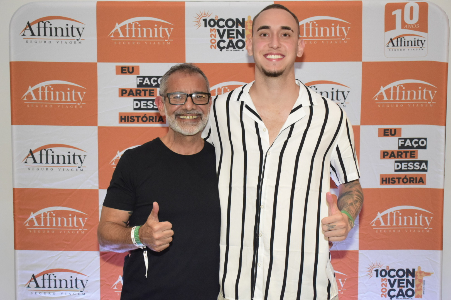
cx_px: 226
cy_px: 150
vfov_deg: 28.1
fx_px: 601
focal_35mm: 48
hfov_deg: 41.1
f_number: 5.6
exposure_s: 1/100
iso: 4000
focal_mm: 32
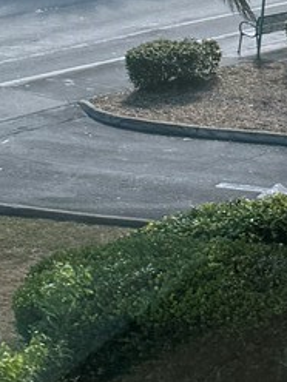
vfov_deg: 12.4
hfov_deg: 9.5
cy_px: -80
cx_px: 258
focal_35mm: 155
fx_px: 1713
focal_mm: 6.76
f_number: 1.78
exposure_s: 1/2252
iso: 80
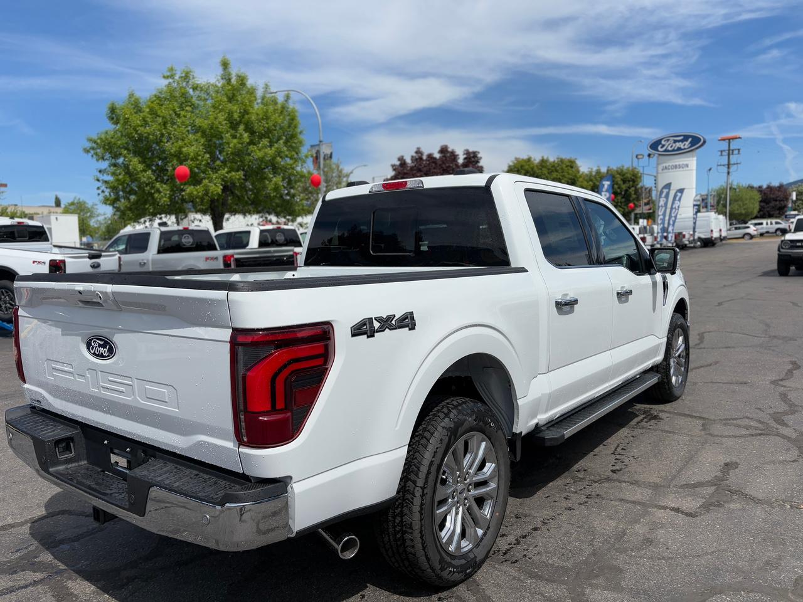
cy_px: 301
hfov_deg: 67.3
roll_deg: +1.2
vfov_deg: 53.1
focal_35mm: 26
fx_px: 603
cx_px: 402
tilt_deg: -3.7
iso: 50
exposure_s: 1/6329
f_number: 1.6
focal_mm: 5.96
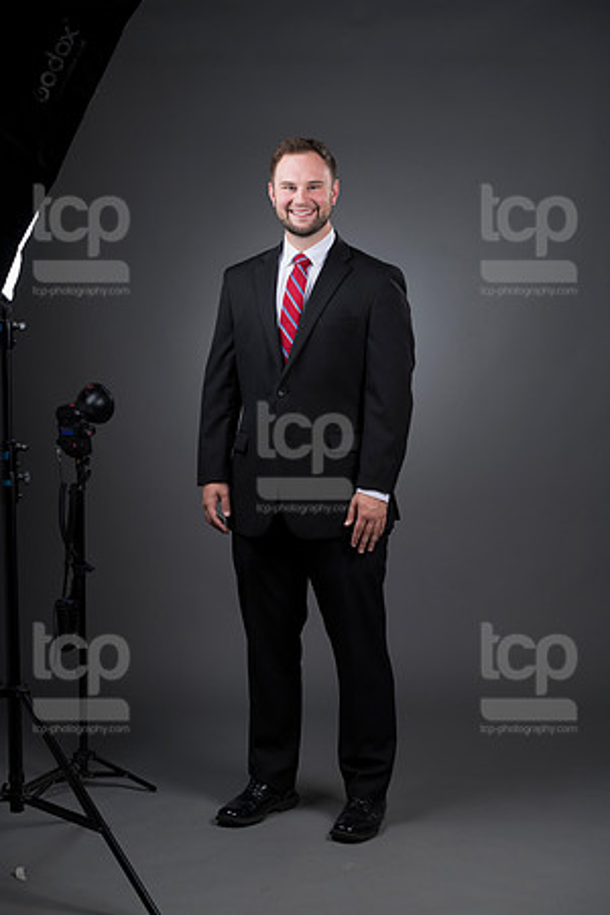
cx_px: 305
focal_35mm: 80
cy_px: 458
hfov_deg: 17.1
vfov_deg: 25.4
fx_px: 2033
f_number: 5.6
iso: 160
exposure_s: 1/250
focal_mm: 80
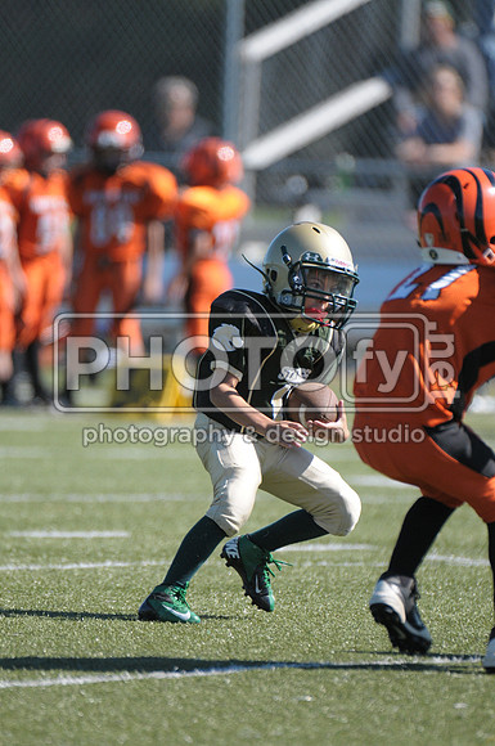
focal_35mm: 600
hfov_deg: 2.3
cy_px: 373
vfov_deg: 3.4
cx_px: 248
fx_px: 12411
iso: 640
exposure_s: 1/2500
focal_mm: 400
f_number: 4
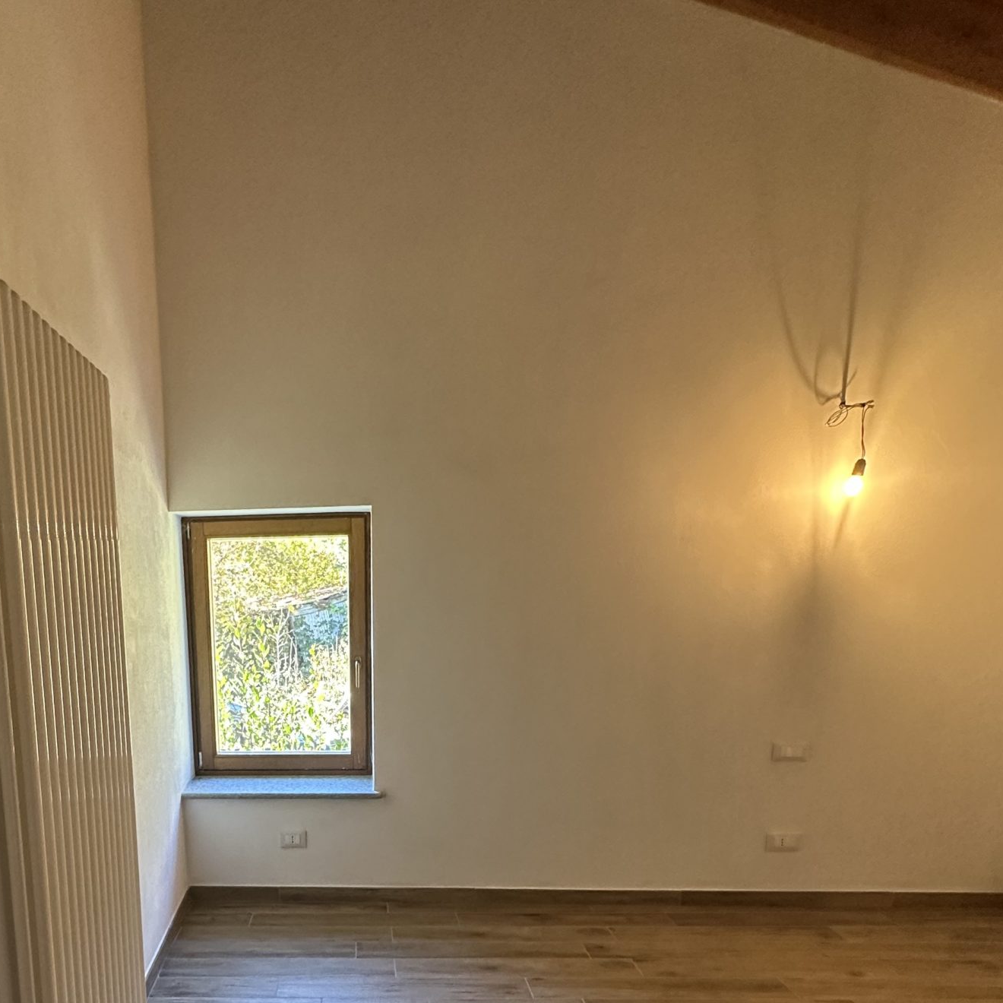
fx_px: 787
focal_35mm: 24
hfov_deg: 63.1
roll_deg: +0.9
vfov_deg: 61.7
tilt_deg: -10.4
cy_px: 742
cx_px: 319
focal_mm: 2.22
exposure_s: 1/60
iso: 320
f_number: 2.2
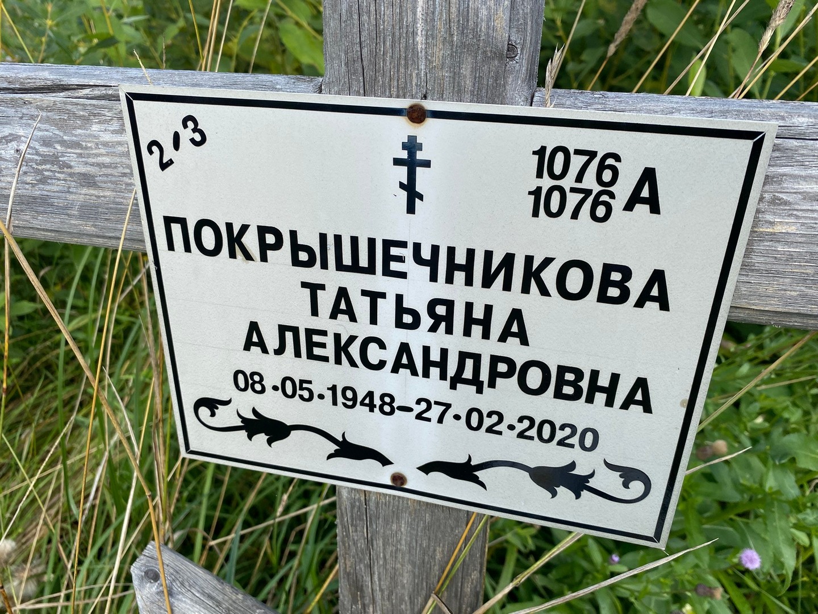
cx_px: 409
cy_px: 307
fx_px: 614
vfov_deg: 53.1
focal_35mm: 26
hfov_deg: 67.3
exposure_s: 1/973
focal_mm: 4.25
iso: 32
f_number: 1.8
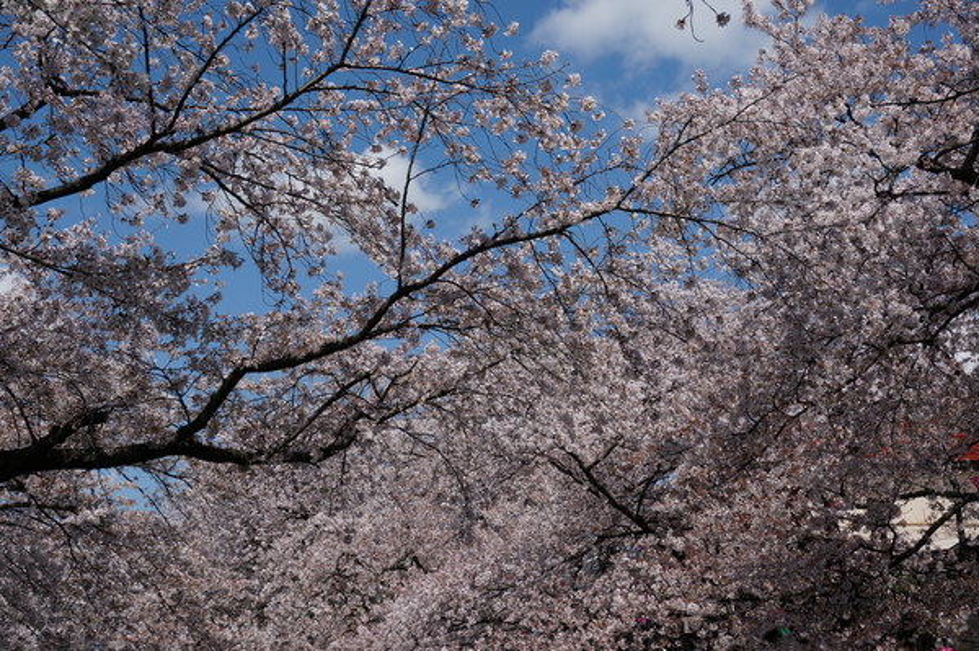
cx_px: 490
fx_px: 1386
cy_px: 326
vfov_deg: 26.4
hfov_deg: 38.9
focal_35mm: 51
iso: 100
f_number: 9
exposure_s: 1/320
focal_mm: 34
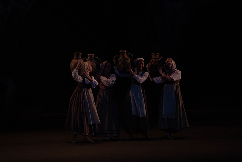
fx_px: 1977
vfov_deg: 4.7
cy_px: 81
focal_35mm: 294
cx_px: 121
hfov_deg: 7.0
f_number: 5.6
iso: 8000
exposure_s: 1/250
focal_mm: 294
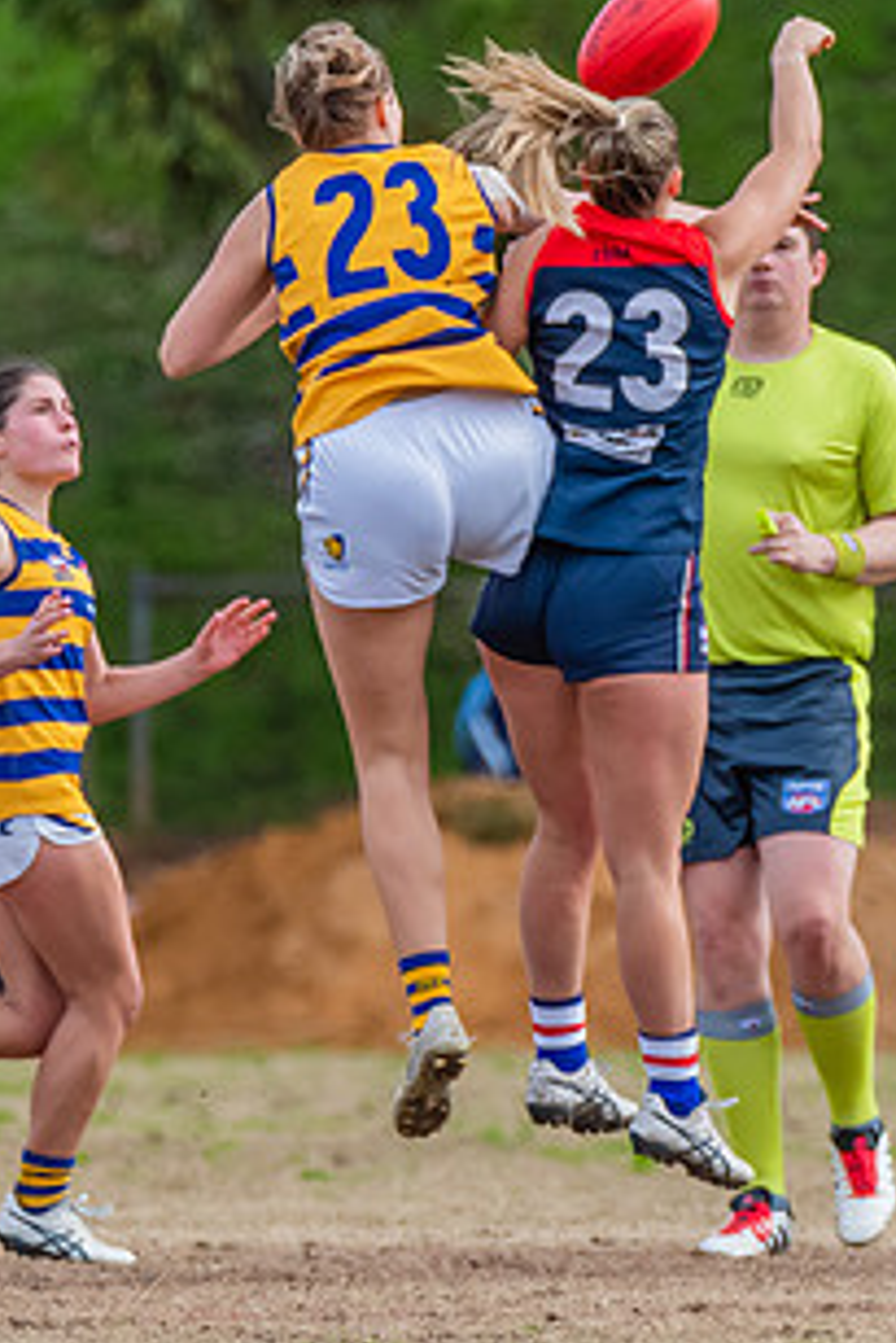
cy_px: 472
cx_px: 630
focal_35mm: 1388
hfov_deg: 1.0
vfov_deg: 1.5
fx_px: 51756
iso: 1100
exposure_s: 1/1600
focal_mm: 450
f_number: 6
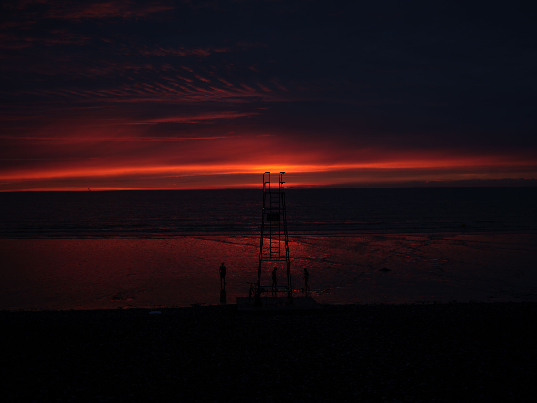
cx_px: 268
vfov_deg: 36.8
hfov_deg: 47.9
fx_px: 605
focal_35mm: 39
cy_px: 202
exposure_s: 1/60
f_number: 5.2
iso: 100
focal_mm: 49.1
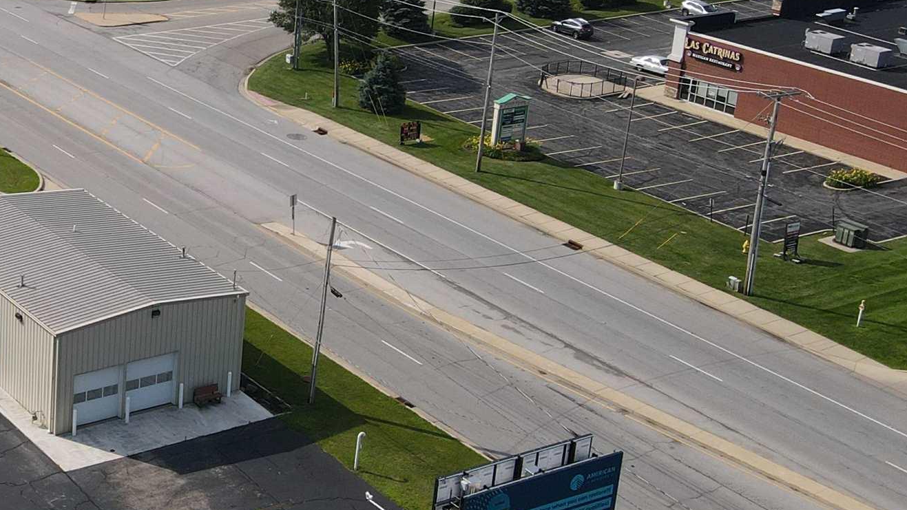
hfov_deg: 31.1
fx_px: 1467
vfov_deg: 19.5
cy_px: 100
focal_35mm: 61
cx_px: -59
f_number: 2.8
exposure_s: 1/800
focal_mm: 4.5
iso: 100
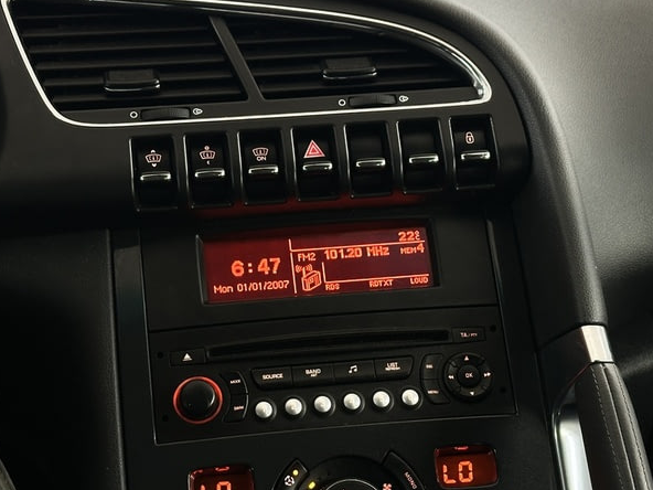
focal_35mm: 73
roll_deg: +0.6
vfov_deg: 20.0
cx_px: 303
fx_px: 1377
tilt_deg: -25.1
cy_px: 353
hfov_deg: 26.7
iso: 200
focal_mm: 6.86
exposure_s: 1/50
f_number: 1.78
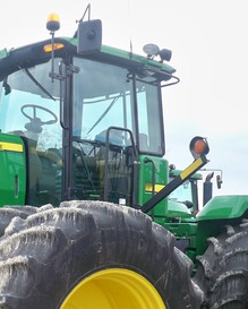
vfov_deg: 27.6
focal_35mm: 68
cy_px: 222
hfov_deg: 21.6
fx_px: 623
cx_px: -7
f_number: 3.1
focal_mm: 6.3
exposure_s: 1/160
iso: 80
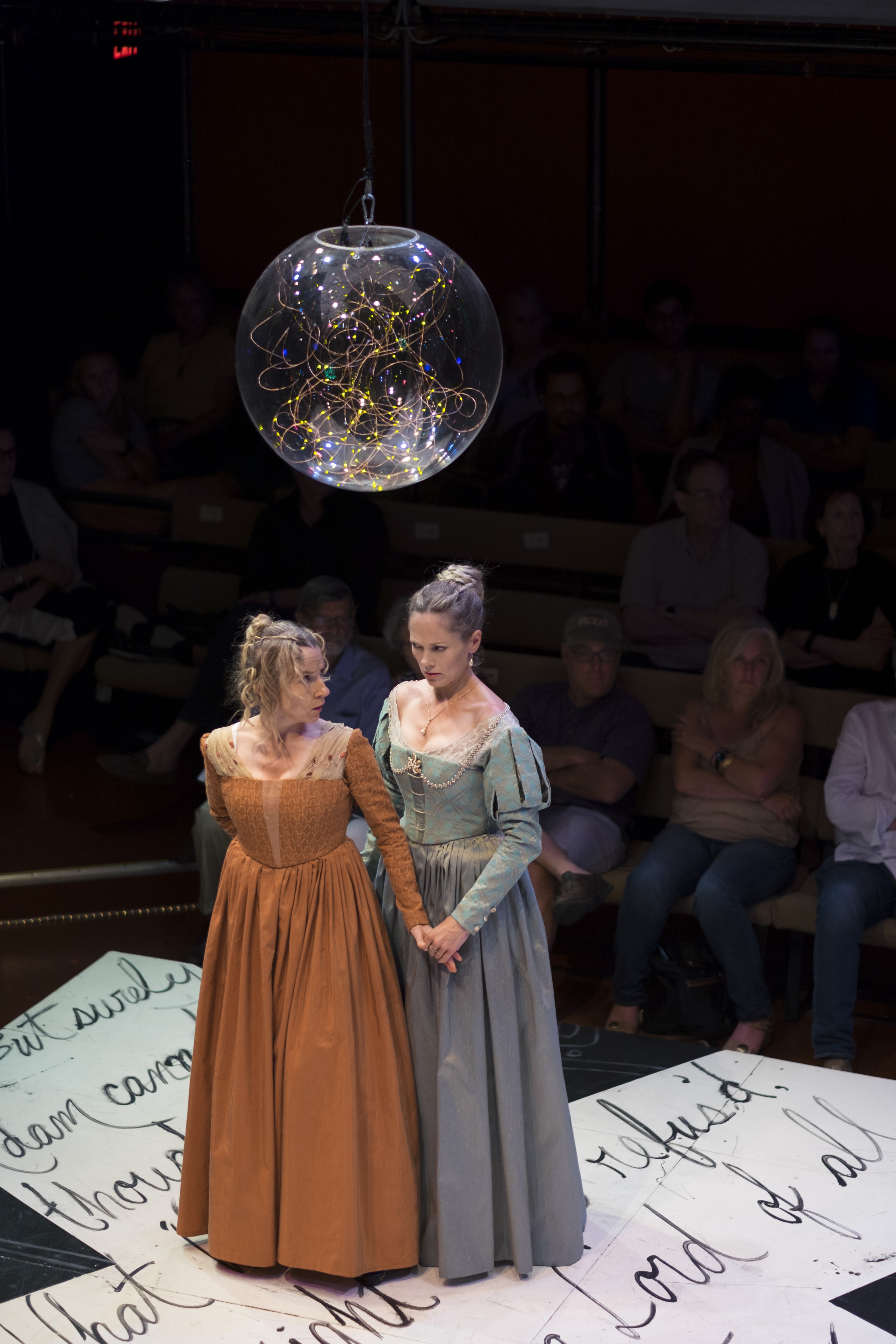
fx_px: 3136
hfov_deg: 16.3
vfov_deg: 24.2
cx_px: 448
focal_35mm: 84
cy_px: 672
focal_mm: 56
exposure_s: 1/125
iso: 200
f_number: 1.2
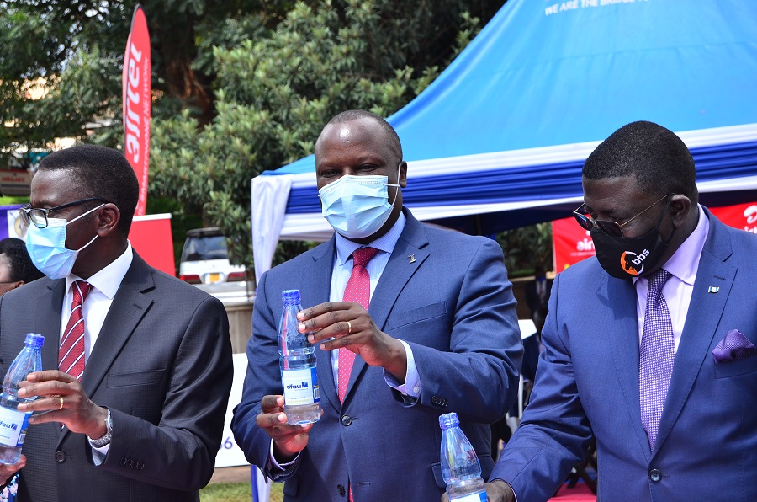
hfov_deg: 24.7
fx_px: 1731
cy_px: 251
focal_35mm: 82
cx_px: 378
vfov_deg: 16.5
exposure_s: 1/640
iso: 400
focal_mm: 55
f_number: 8
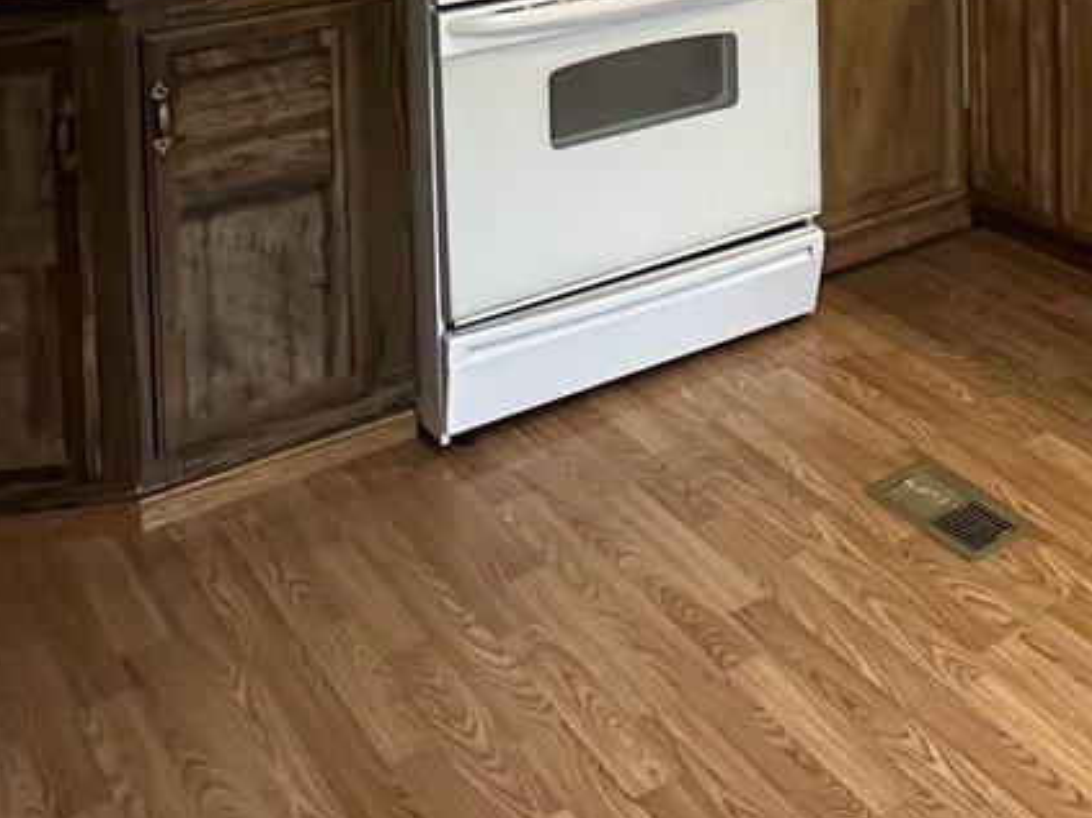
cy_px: -304
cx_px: 1095
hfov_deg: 33.1
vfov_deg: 23.6
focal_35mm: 53
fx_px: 1671
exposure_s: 1/60
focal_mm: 2.22
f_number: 2.2
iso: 400
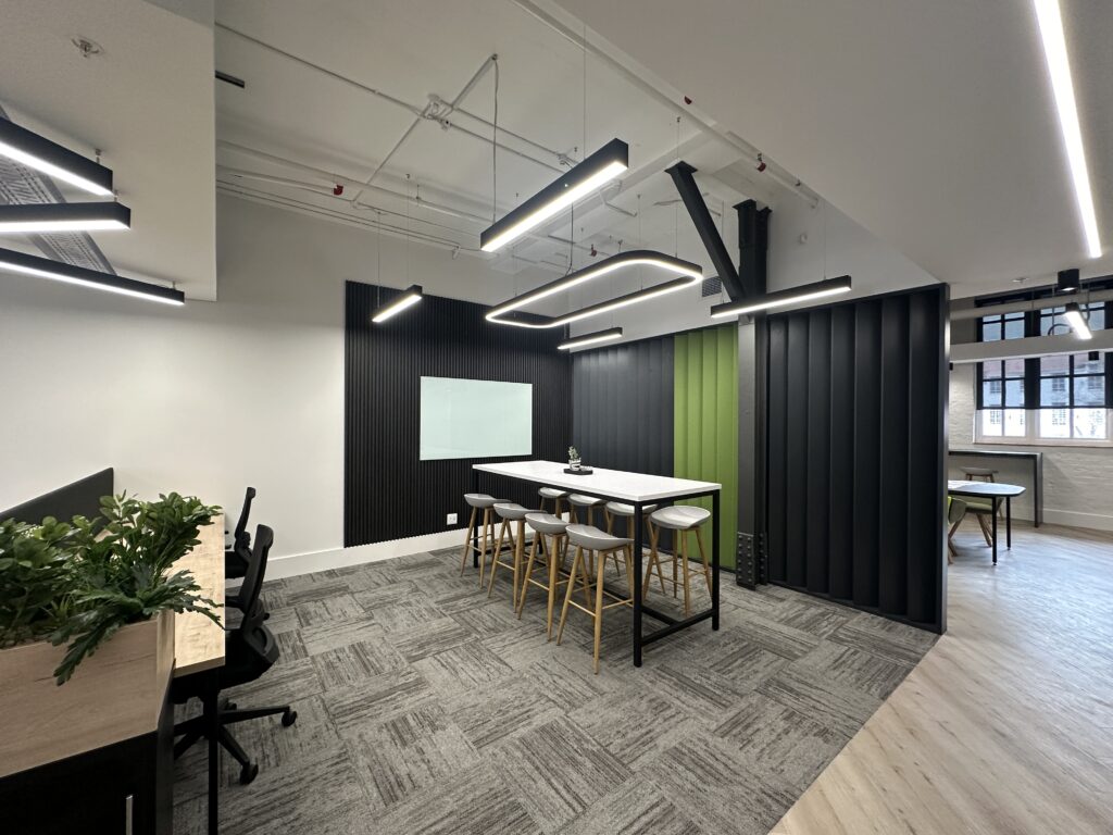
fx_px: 450
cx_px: 556
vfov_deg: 85.7
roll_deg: +0.5
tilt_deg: +1.3
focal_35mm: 14
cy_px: 418
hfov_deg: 102.1
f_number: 2.2
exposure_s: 1/100
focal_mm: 2.22
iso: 200
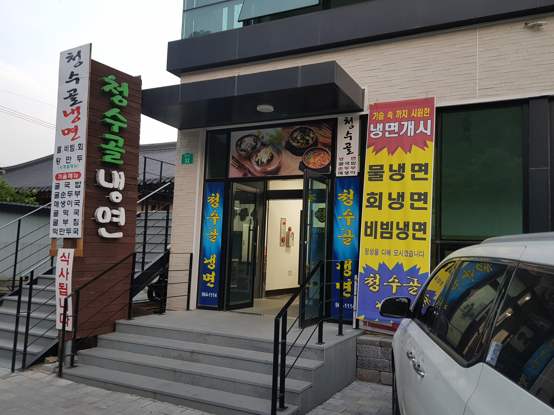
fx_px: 416
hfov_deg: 67.3
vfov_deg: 53.1
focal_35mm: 26
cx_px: 277
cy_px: 208
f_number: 1.7
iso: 80
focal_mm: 4.3
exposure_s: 1/60
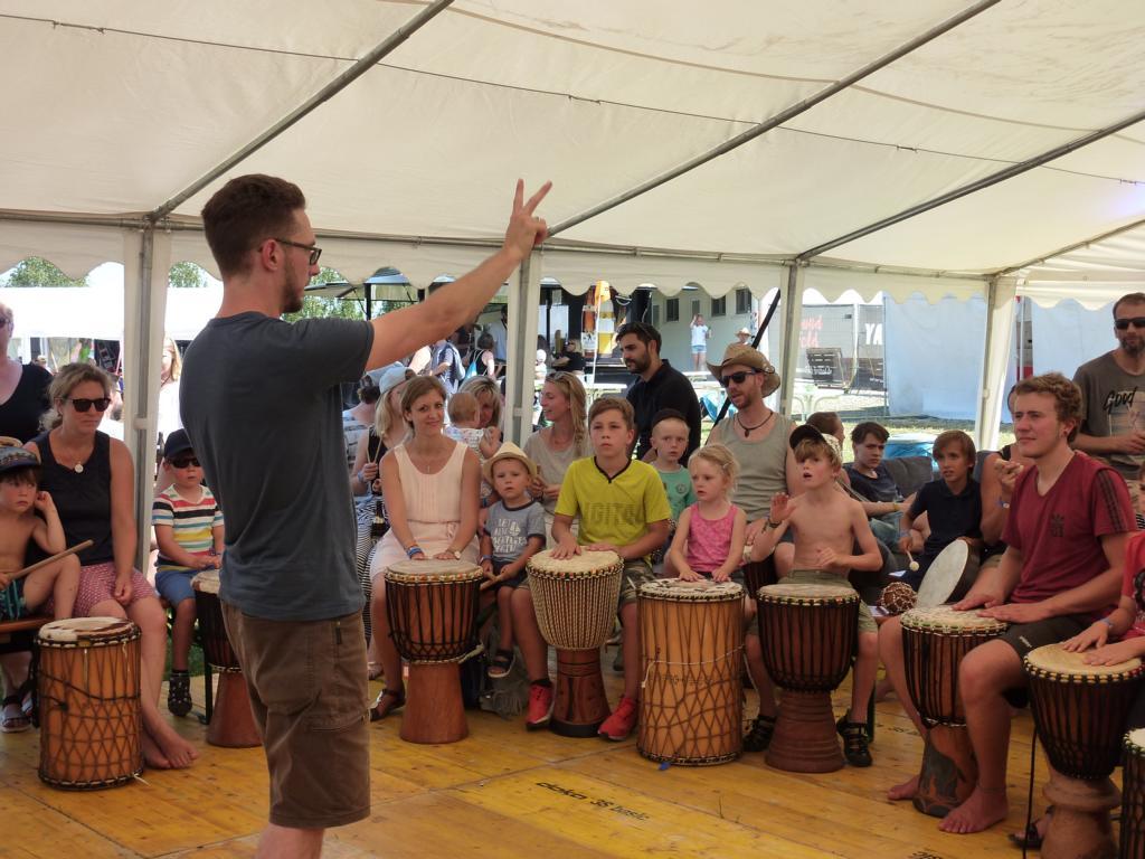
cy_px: 430
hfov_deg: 39.7
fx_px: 1588
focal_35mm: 48
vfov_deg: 30.3
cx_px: 572
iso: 125
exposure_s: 1/200
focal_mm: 7.9
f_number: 4
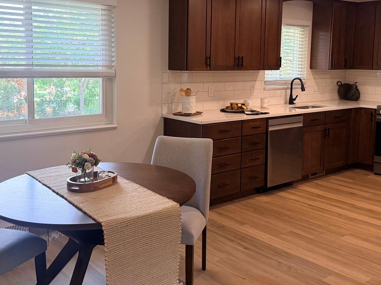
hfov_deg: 47.8
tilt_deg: -6.2
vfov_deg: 36.4
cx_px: 203
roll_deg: -0.5
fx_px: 429
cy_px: 97
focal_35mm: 39
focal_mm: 6.76
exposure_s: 1/120
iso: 400
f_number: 1.78
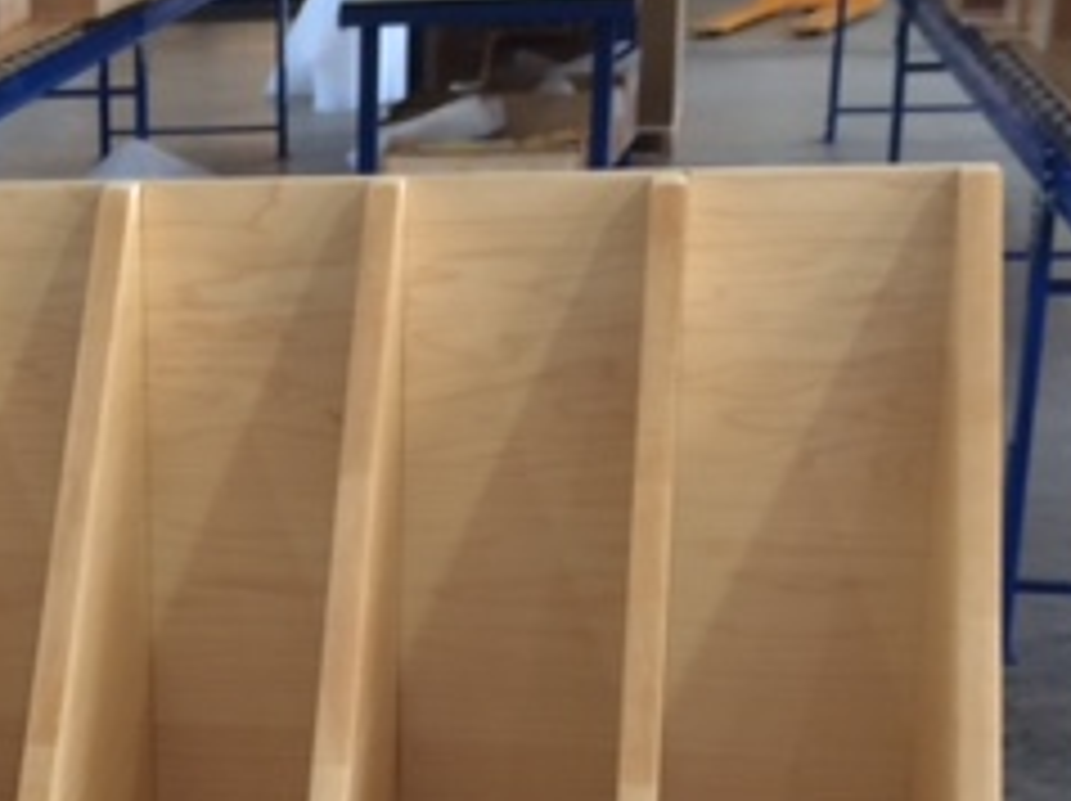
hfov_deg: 23.3
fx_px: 2411
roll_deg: +4.0
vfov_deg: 18.7
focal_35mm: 78
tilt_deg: -18.5
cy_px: 630
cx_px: -158
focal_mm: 4.15
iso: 50
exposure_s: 1/30
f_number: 2.2
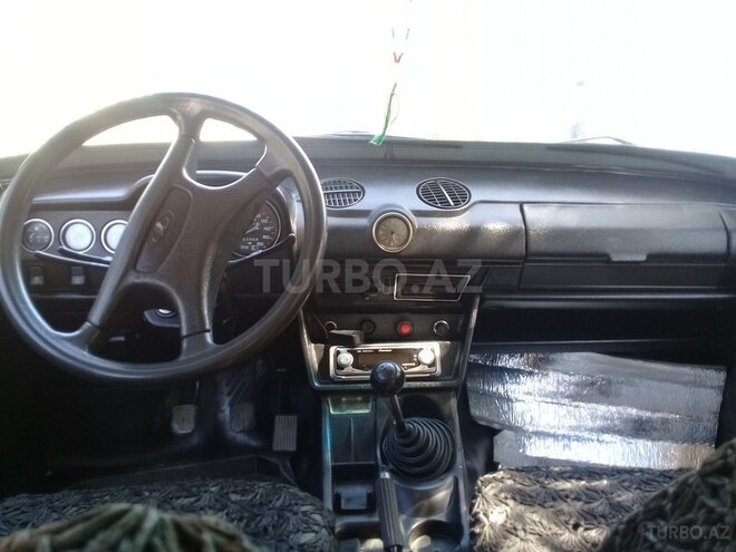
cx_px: 368
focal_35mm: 31
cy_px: 276
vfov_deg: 45.4
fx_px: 659
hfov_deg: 58.4
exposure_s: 1/33
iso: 64
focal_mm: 3.3
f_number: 2.2
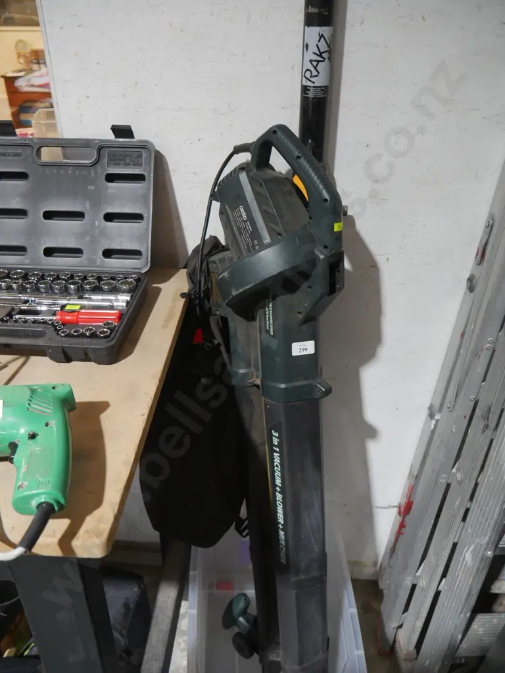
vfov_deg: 63.4
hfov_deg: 49.7
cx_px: 252
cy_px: 336
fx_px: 545
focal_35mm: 28
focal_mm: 14
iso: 1000
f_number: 3.5
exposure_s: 1/60
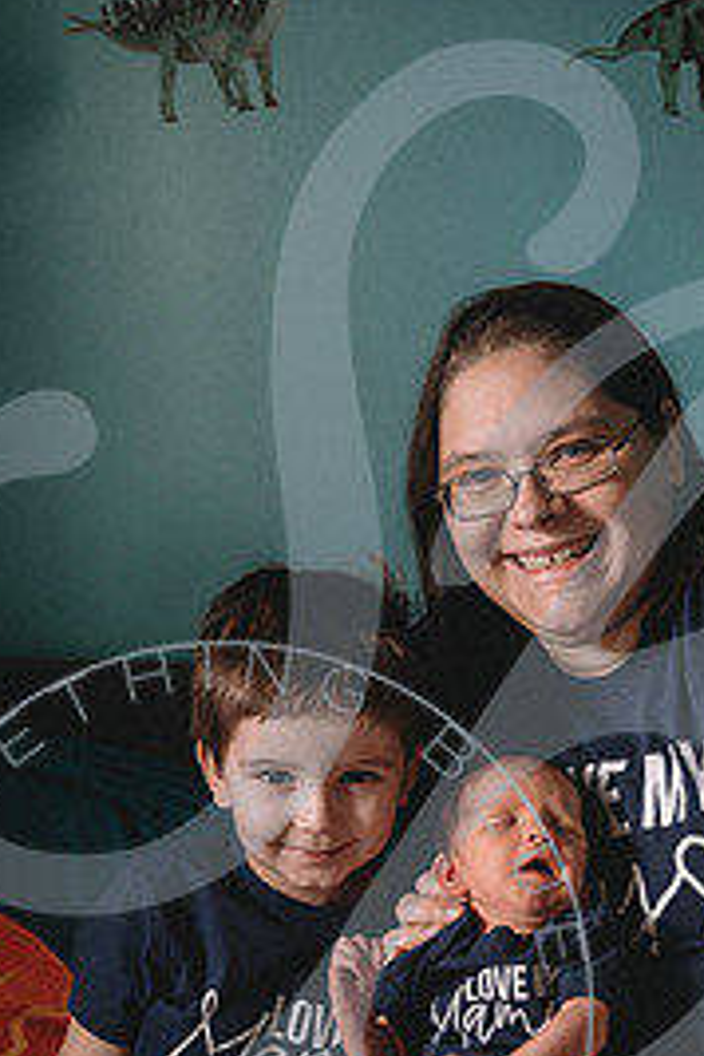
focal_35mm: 64
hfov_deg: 21.2
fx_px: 1877
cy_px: 708
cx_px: 403
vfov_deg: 31.2
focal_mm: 38
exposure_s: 1/125
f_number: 2.8
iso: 250
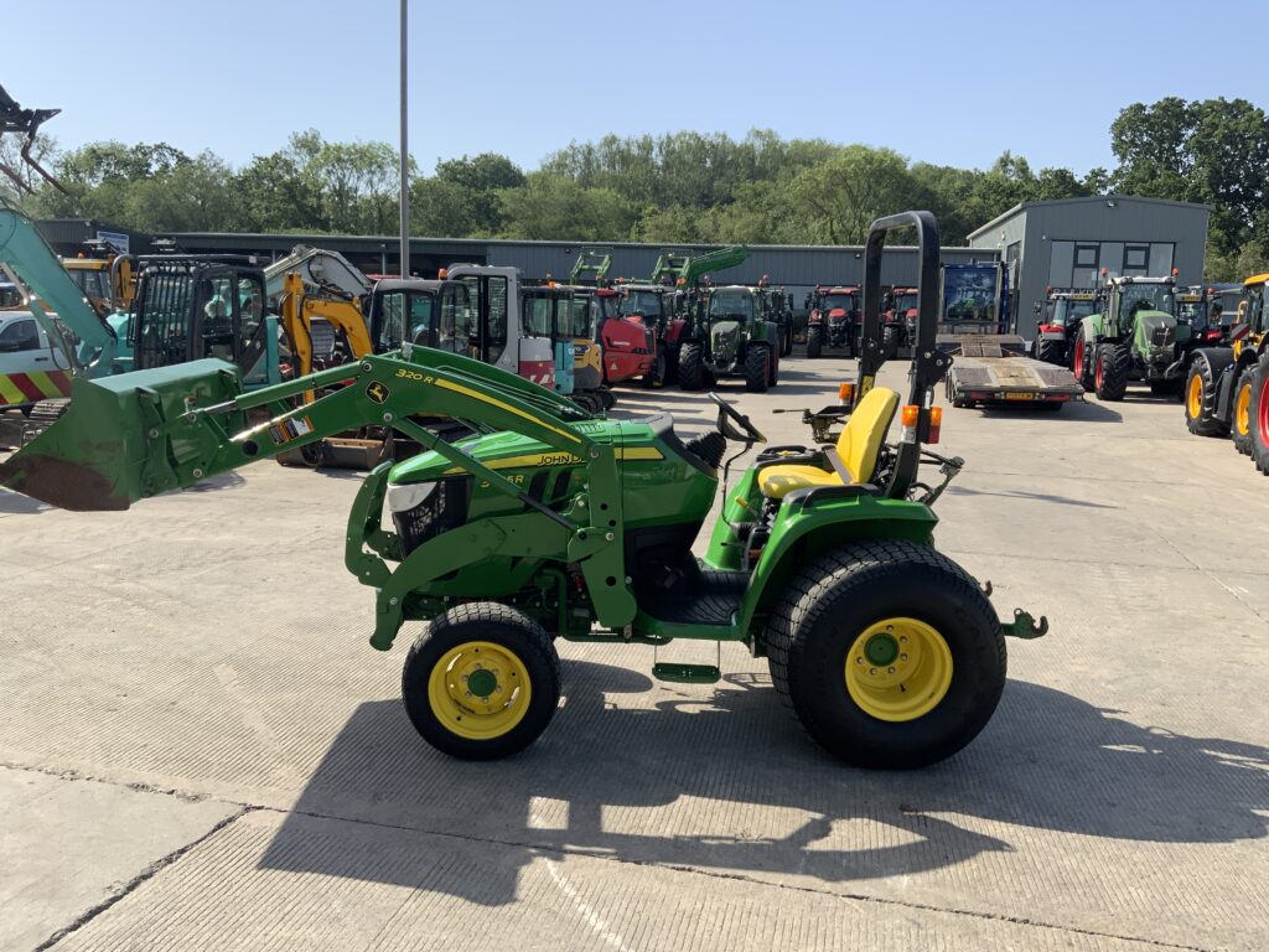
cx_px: 634
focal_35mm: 29
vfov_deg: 48.2
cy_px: 476
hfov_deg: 61.7
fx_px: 1063
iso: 16
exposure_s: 1/1342
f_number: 1.8
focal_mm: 3
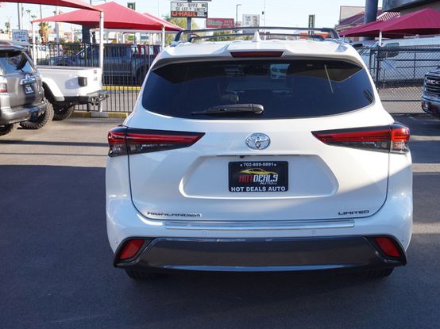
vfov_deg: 35.9
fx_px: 508
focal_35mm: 40
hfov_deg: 46.7
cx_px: 248
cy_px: 166
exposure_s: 1/80
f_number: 7.1
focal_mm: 24
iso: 100
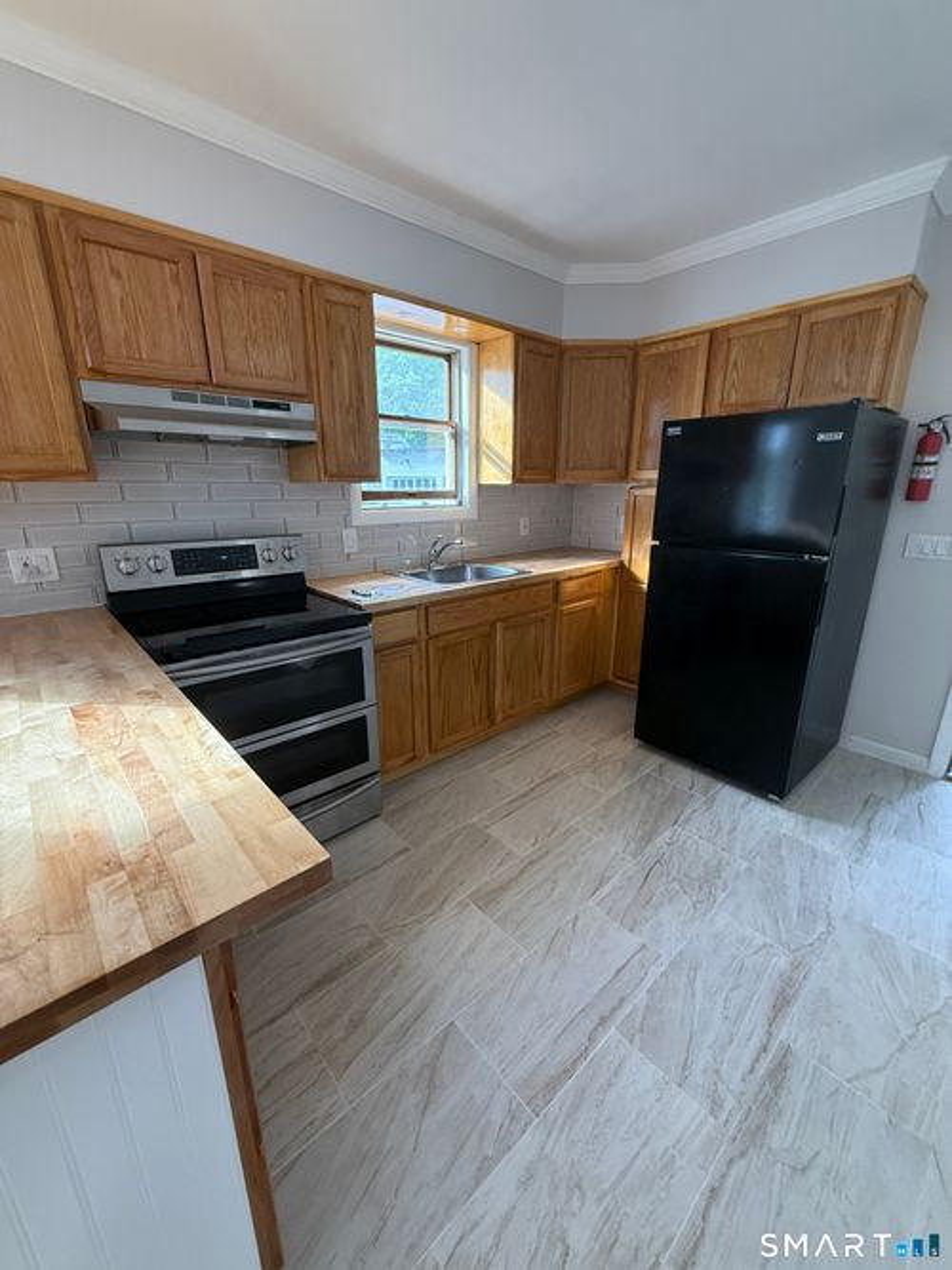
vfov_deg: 102.1
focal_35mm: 14
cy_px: 635
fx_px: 514
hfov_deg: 85.7
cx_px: 476
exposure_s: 1/120
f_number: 2.2
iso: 320
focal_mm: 2.22
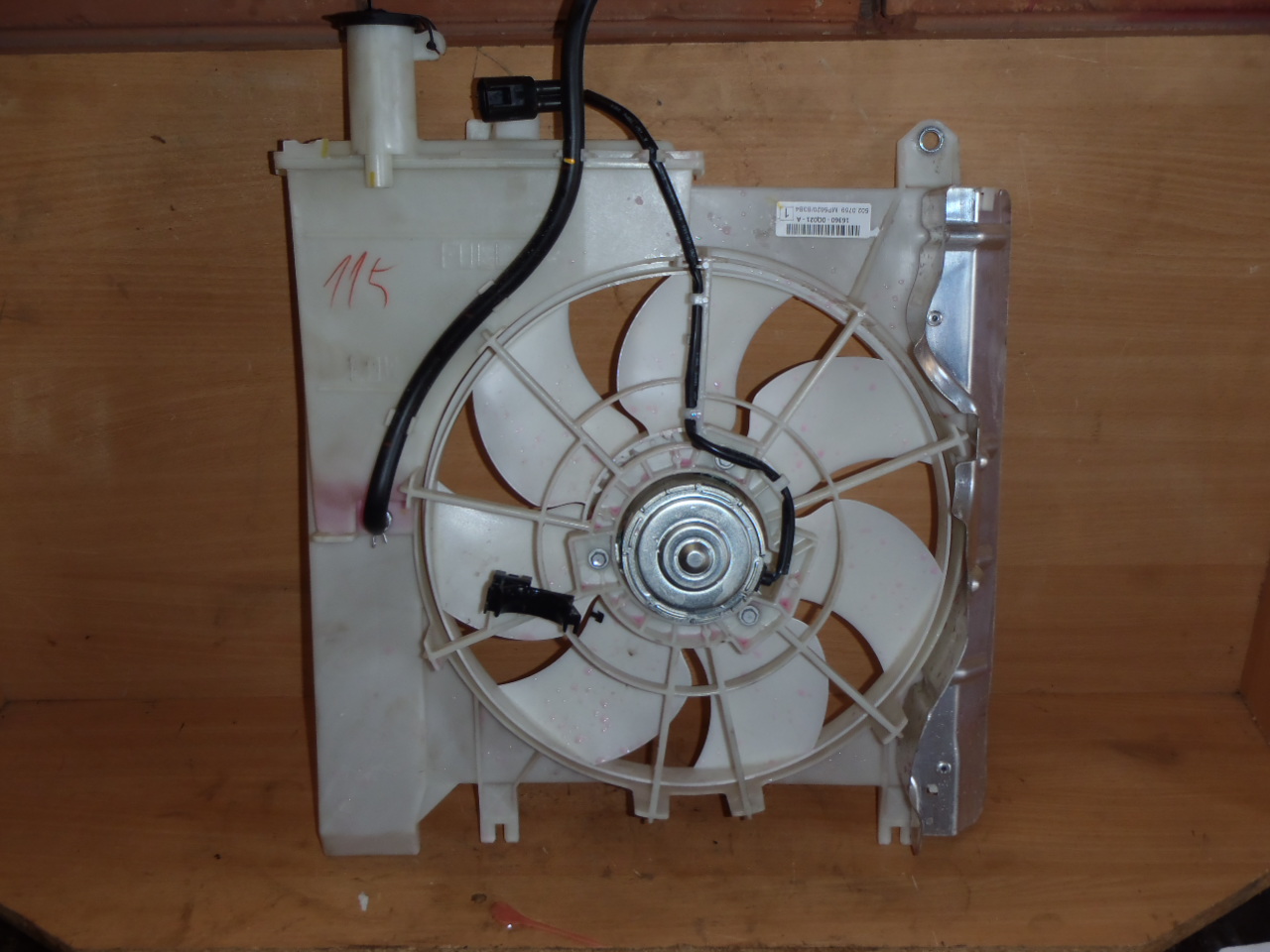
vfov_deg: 37.7
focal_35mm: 38
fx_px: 1394
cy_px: 476
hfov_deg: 49.0
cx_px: 635
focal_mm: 6.83
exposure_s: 1/40
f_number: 4.6
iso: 100
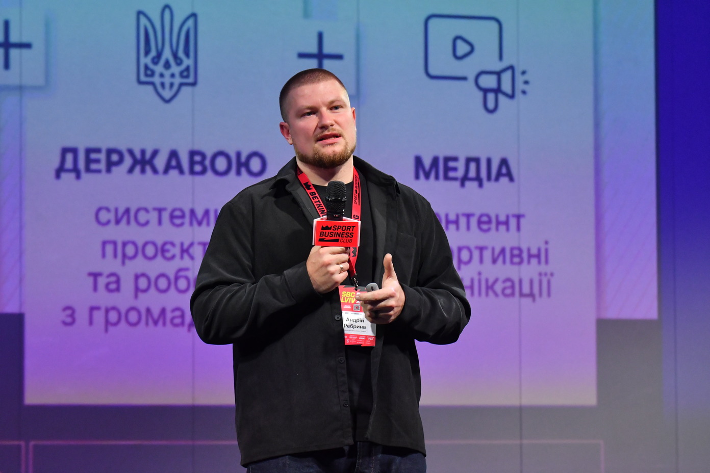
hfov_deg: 12.5
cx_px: 355
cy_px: 236
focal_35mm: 165
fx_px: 3254
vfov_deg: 8.3
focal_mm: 110
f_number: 4
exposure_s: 1/400
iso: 2000
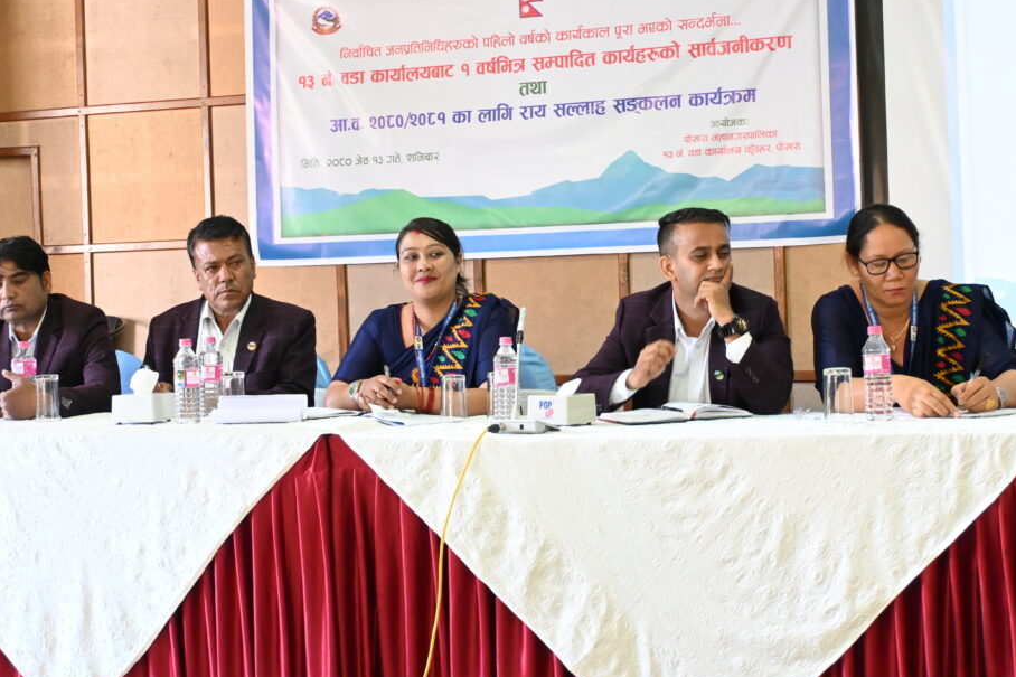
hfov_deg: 37.3
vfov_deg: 25.4
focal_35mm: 53
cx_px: 464
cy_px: 305
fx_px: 1503
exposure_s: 1/60
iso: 3200
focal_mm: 31.5
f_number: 5
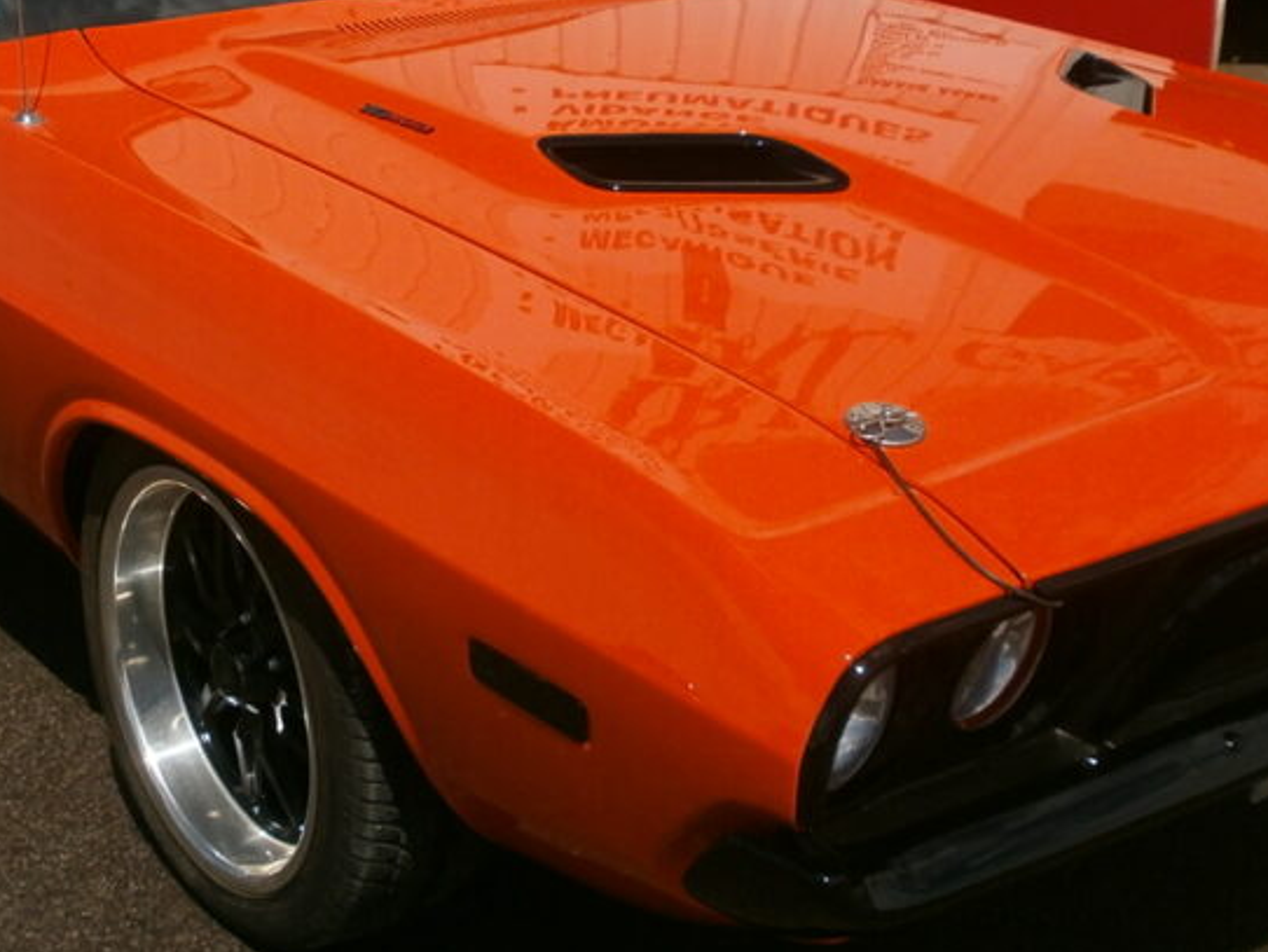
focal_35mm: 51
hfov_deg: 37.3
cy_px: 421
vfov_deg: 28.6
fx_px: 1869
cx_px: 475
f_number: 10
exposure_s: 1/320
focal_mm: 4.8
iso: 100
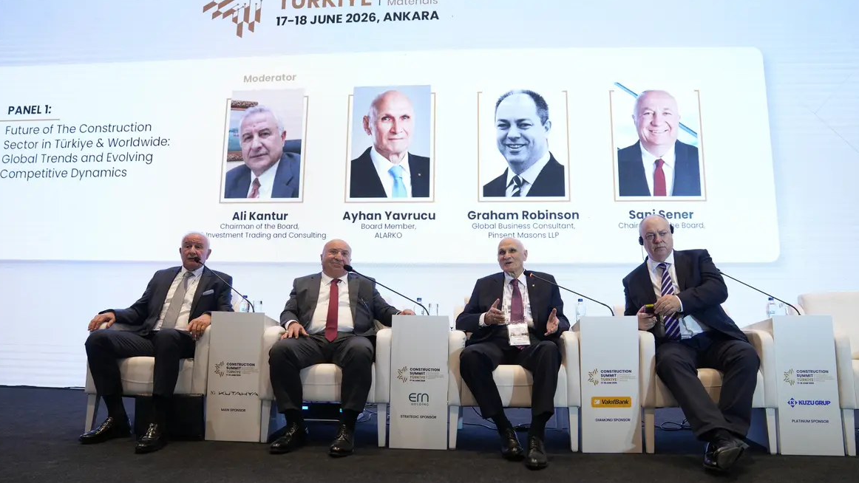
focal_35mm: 26
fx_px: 592
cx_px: 435
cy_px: 222
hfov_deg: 71.9
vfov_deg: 44.4
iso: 1600
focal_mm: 24
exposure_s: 1/125
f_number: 2.8
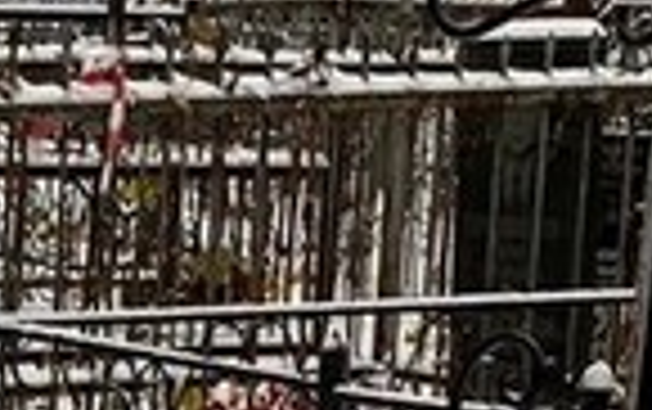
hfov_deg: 10.5
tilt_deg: -7.5
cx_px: -274
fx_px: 3451
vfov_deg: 6.4
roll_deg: -2.1
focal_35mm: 194
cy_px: 1000
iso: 32
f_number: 1.8
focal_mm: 4.25
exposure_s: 1/121
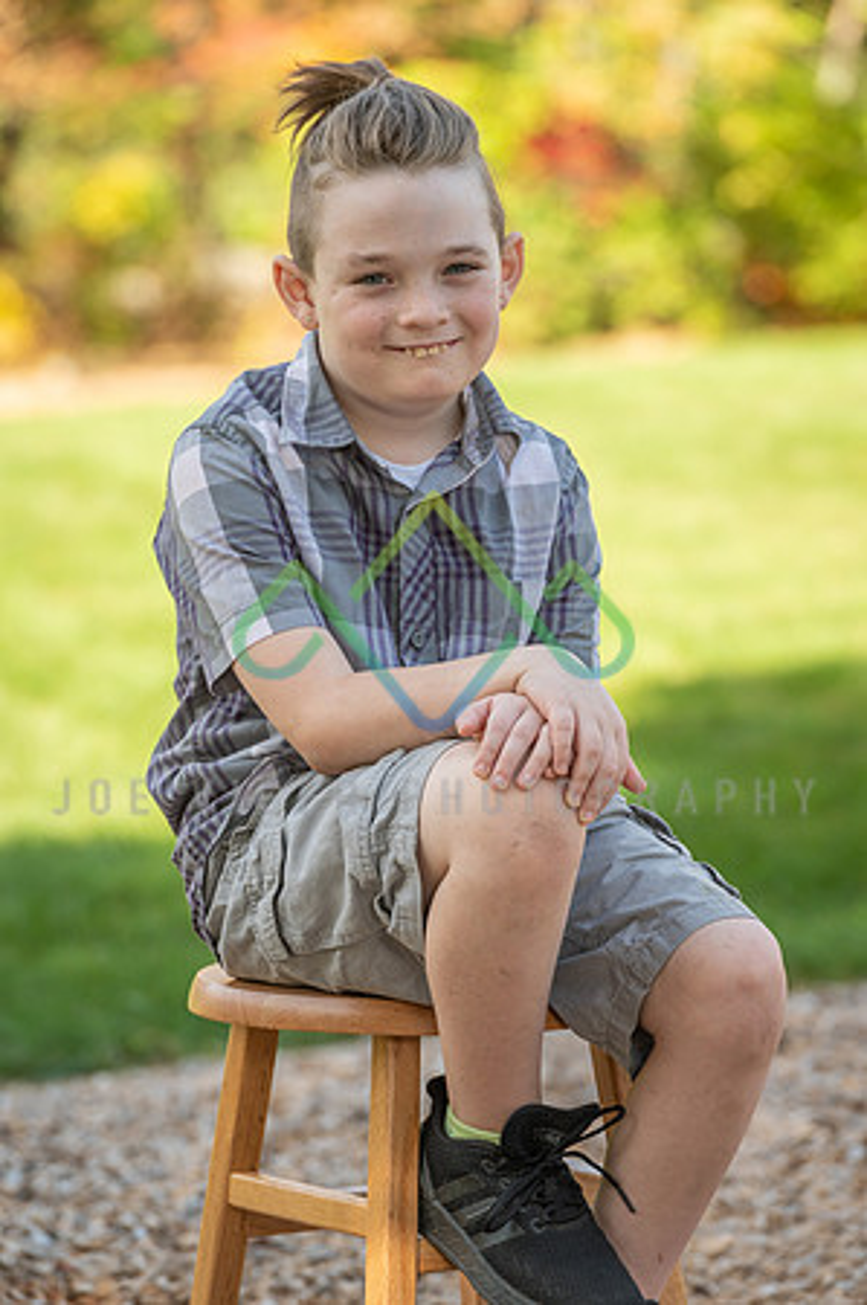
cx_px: 434
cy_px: 652
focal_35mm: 200
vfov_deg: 10.3
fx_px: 7241
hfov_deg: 6.9
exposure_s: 1/160
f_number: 6.3
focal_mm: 200
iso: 100
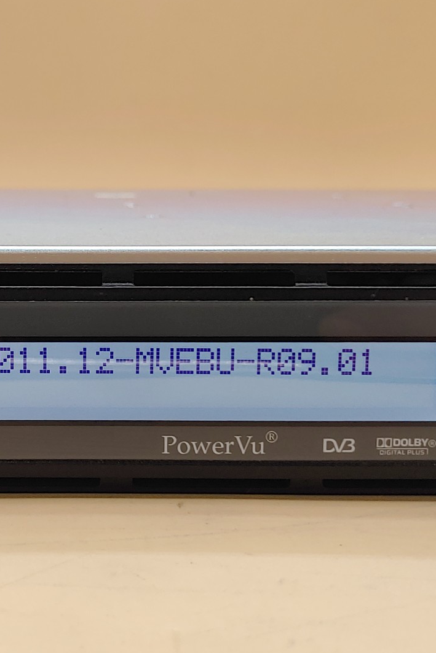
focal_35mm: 62
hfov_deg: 21.3
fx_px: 1126
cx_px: 27
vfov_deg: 32.4
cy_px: 329
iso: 50
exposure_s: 1/89
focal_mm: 4.36
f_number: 1.8
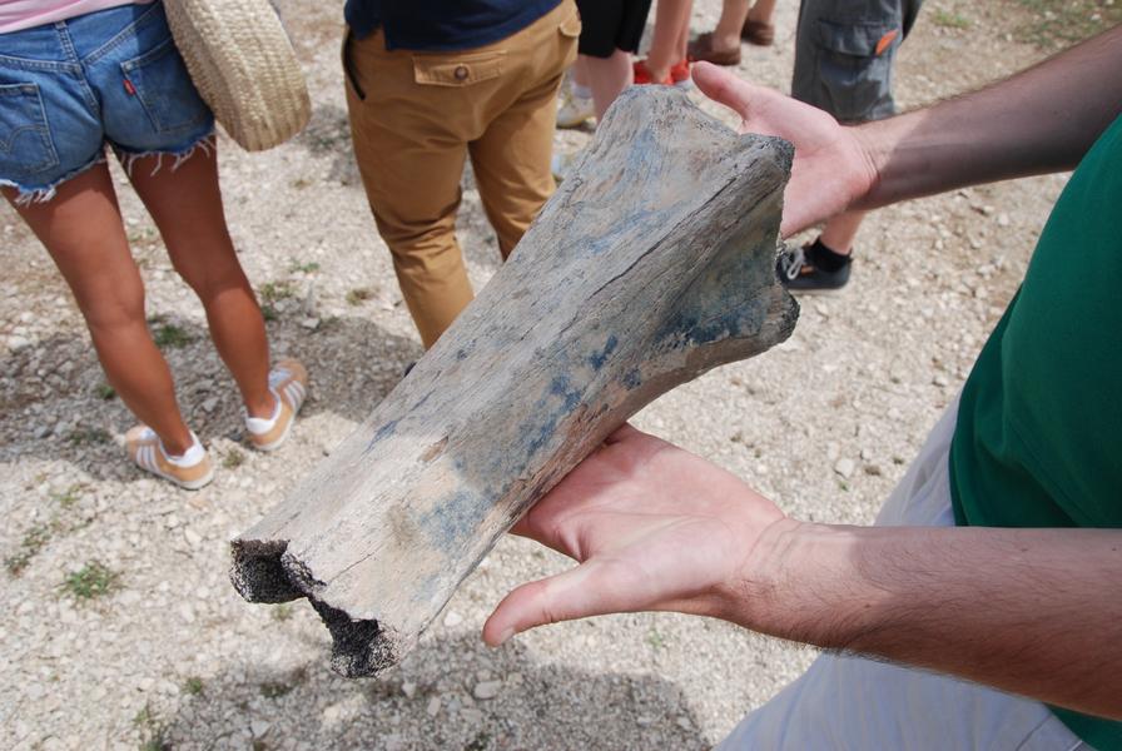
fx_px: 843
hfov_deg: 67.3
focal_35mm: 27
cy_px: 376
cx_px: 561
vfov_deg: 48.1
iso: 100
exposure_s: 1/250
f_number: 8
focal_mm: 18
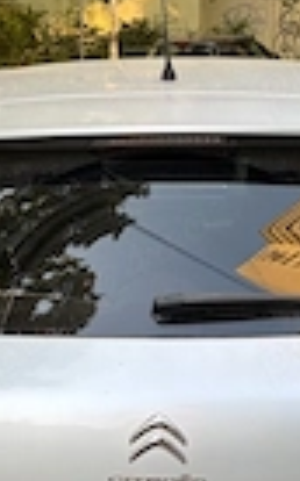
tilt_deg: -16.6
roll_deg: -0.7
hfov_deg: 16.3
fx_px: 1049
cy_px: 335
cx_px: 167
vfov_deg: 25.7
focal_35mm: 80
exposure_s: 1/186
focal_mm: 5.96
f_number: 1.6
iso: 50
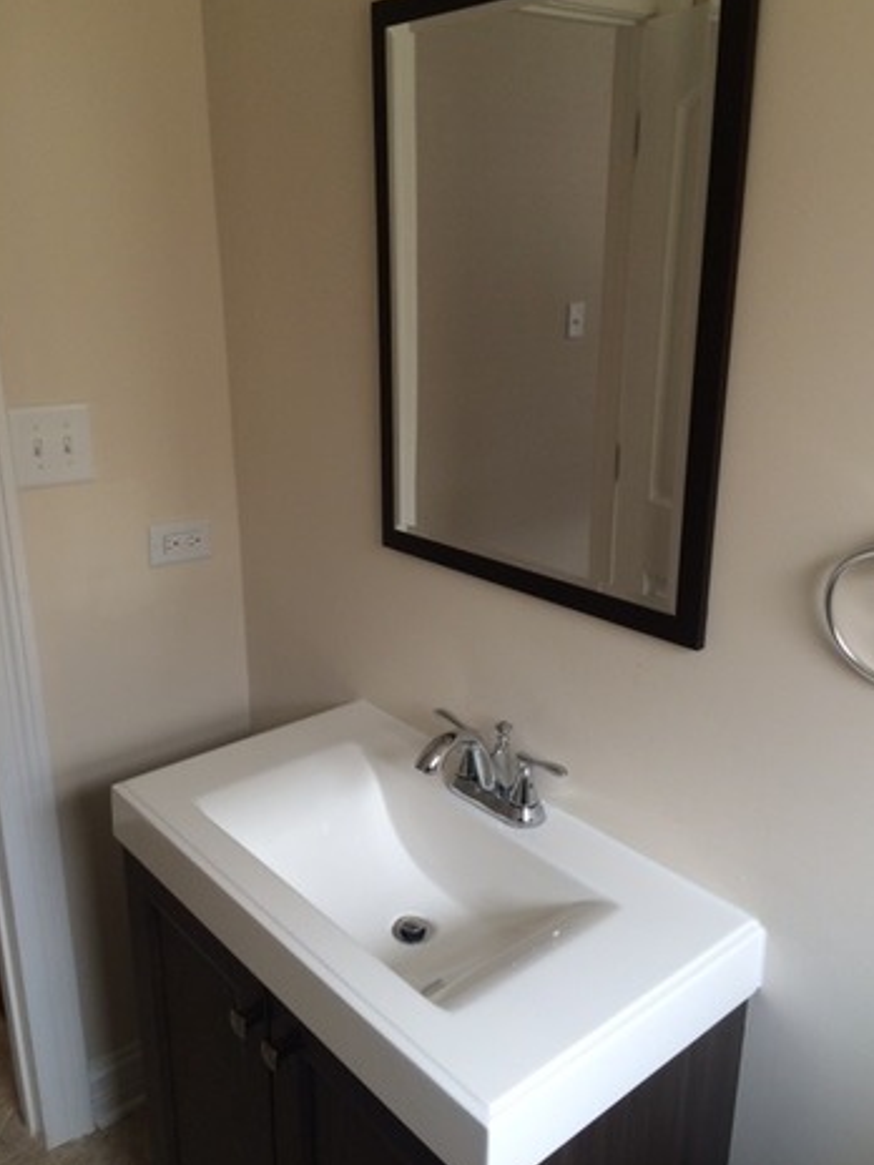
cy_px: 575
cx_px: 442
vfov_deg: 60.0
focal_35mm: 30
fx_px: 1010
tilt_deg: -19.4
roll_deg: +0.9
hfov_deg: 46.8
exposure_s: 1/30
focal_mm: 4.15
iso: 40
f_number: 2.2
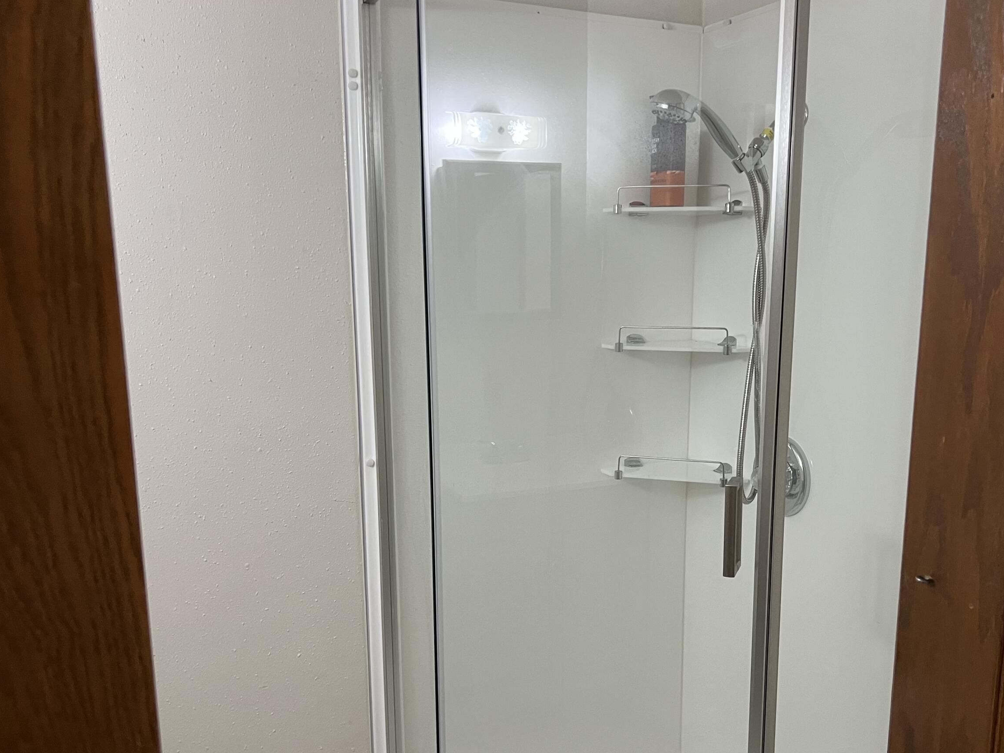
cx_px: 592
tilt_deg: -12.5
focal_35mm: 34
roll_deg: -0.3
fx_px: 986
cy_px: 455
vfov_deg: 41.6
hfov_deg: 53.6
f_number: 1.5
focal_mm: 5.7
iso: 200
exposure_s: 1/60
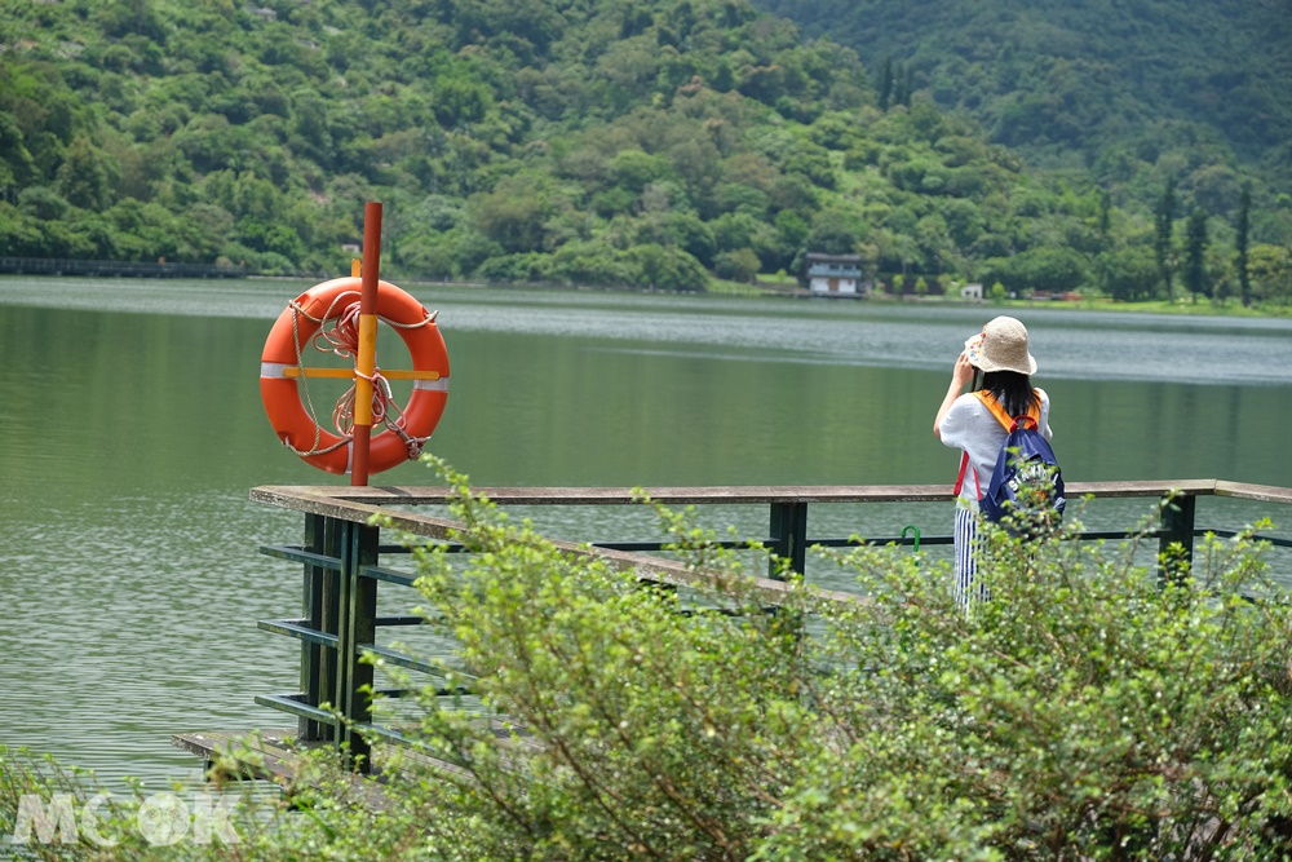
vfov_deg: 16.5
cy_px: 431
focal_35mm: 83
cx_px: 646
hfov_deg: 24.5
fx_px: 2979
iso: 160
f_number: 2.8
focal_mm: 55
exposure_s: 1/1500
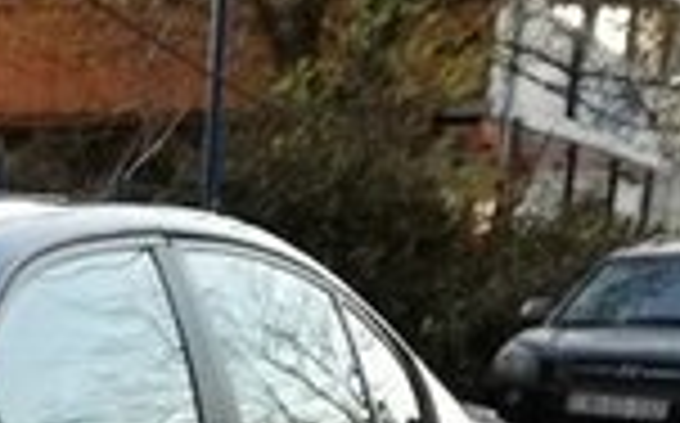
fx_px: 2314
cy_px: 862
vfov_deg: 9.7
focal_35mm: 125
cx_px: -522
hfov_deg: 14.7
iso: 1000
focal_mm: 3.81
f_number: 2.2
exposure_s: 1/16.7
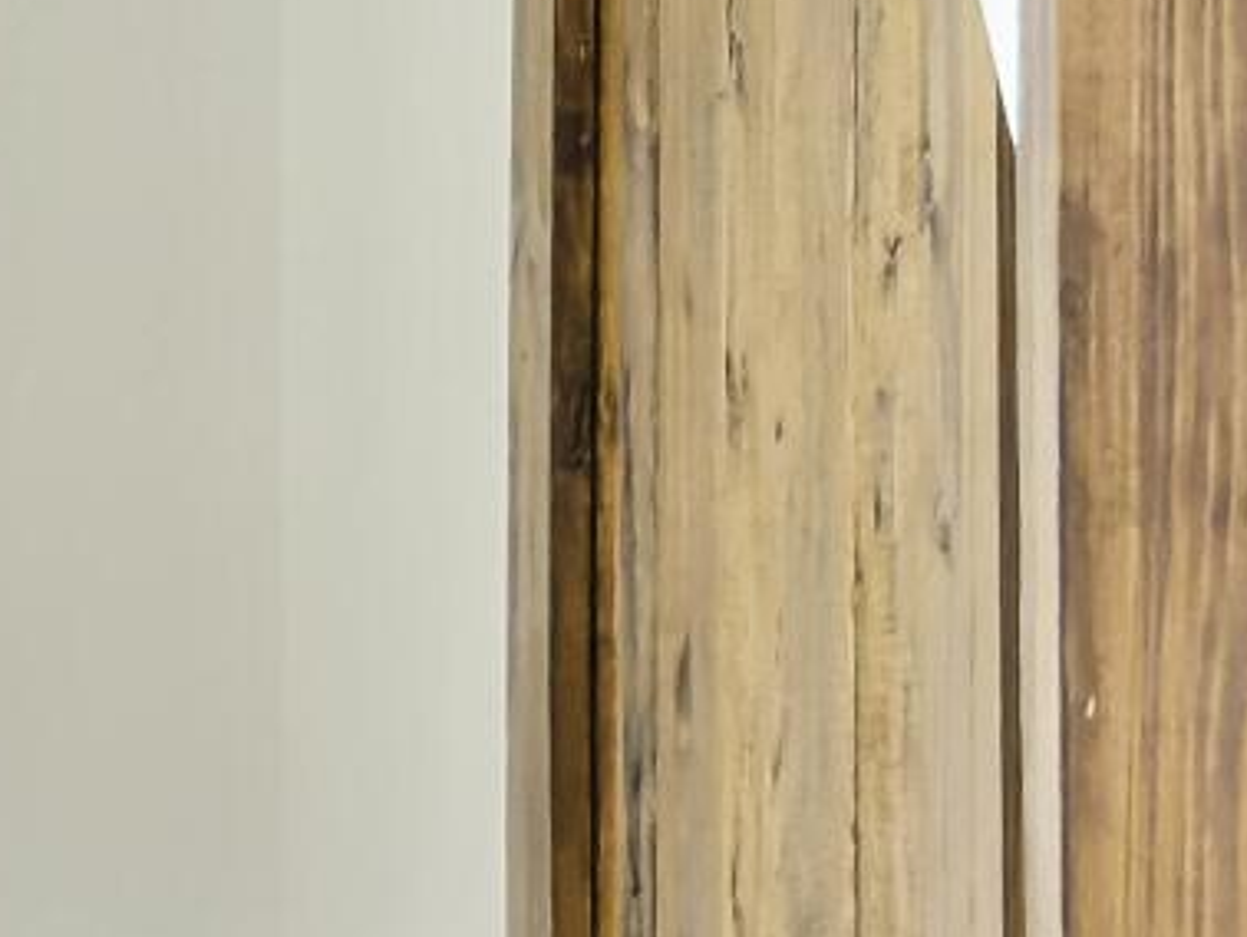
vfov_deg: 6.5
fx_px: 8291
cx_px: -2167
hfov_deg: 7.7
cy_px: 756
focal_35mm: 230
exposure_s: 1/120
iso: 100
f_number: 1.8
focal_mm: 6.76
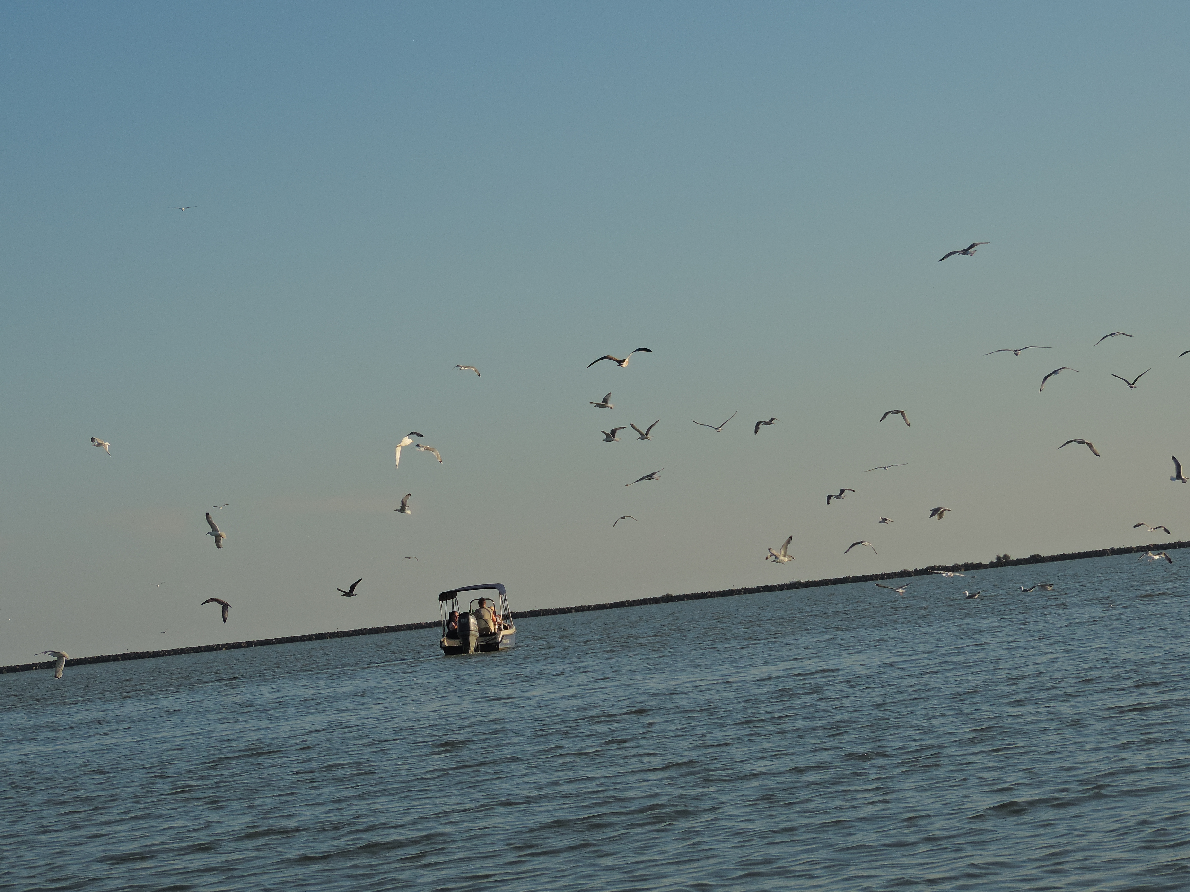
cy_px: 446
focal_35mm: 120
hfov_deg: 16.4
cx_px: 595
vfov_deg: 12.3
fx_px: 4125
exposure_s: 1/1000
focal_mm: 21.4
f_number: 4.2
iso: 80
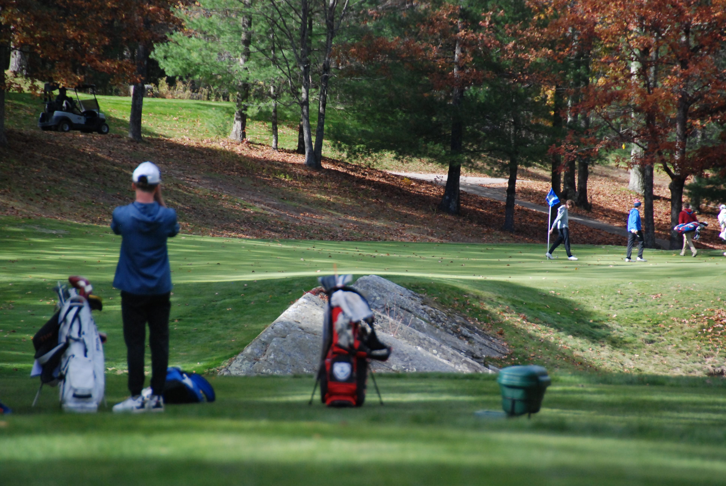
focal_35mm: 300
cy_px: 243
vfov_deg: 4.6
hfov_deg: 6.9
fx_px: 6057
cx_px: 363
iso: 800
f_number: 5.6
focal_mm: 200
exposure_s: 1/1250
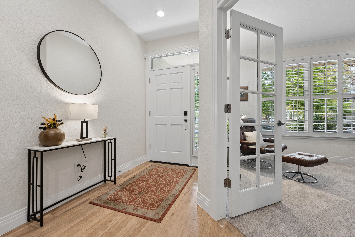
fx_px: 148
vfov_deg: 77.4
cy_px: 118
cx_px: 178
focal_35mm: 15
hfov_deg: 100.4
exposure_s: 1/50
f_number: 8
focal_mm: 15
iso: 1000
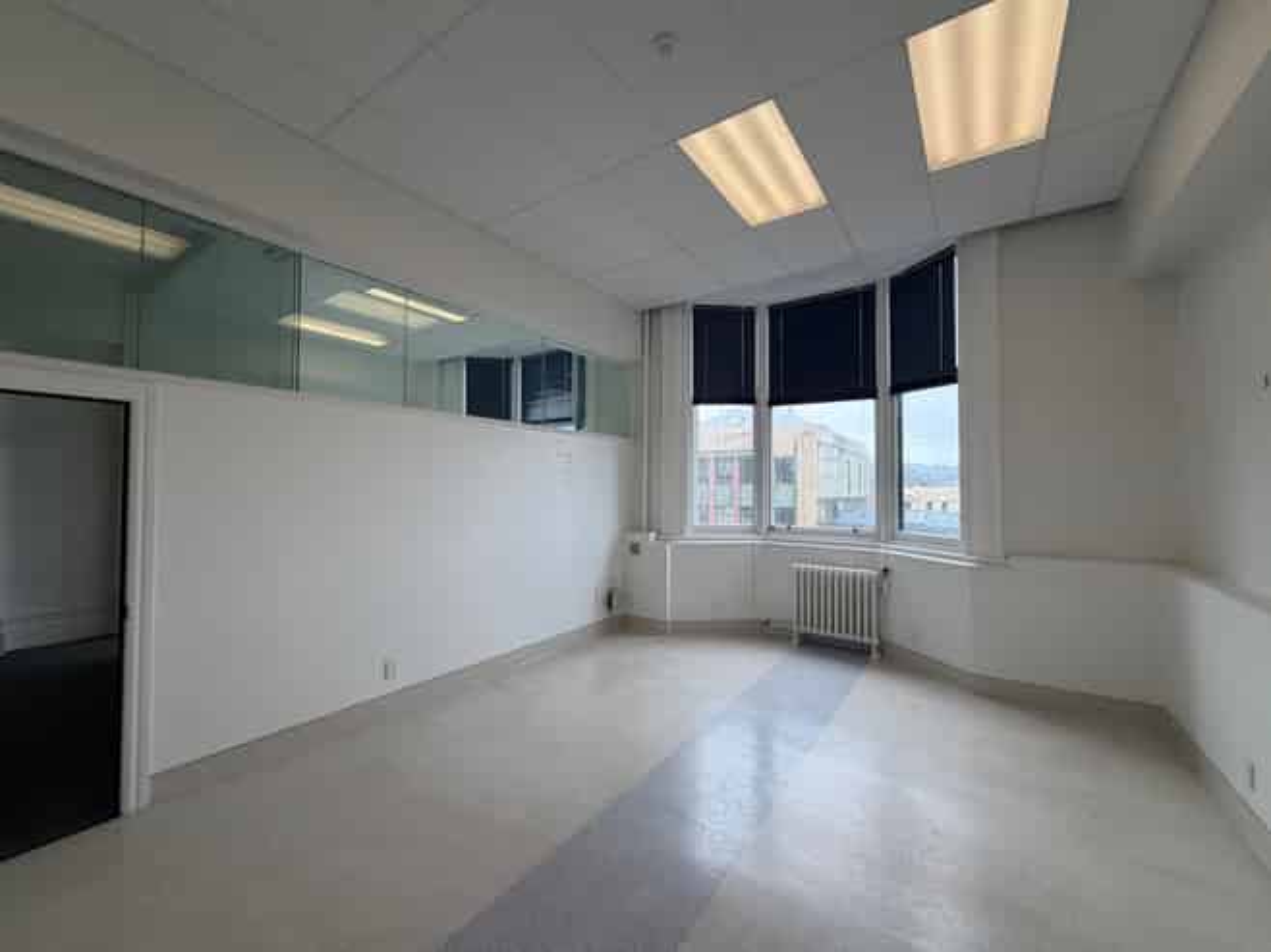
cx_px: 636
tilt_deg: +0.9
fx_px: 514
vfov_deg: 85.6
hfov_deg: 102.1
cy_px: 476
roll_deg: +0.1
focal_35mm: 14
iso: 40
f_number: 2.2
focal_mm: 2.22
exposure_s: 1/100
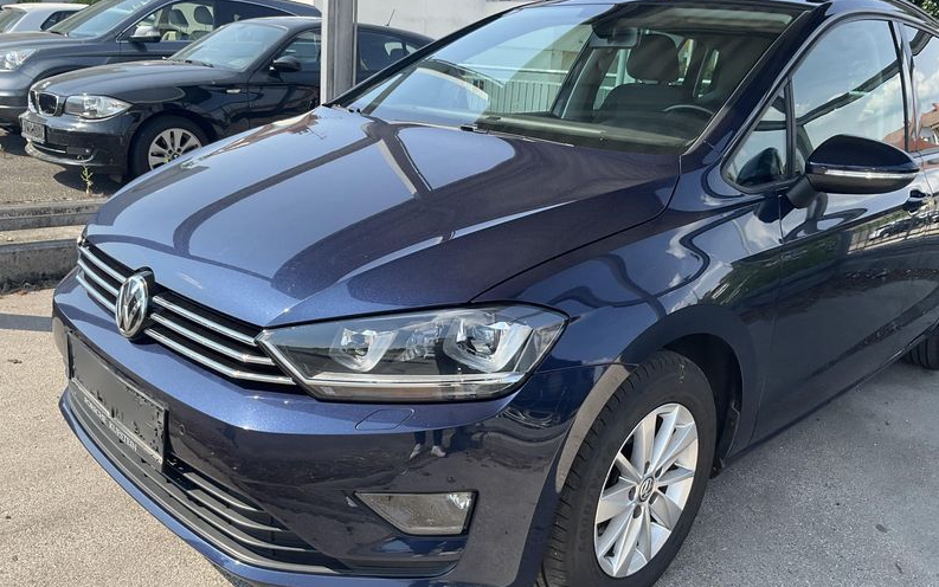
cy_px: 302
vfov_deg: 40.6
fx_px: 793
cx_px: 467
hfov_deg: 61.2
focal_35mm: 31
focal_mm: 3
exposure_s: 1/620
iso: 25
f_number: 1.8
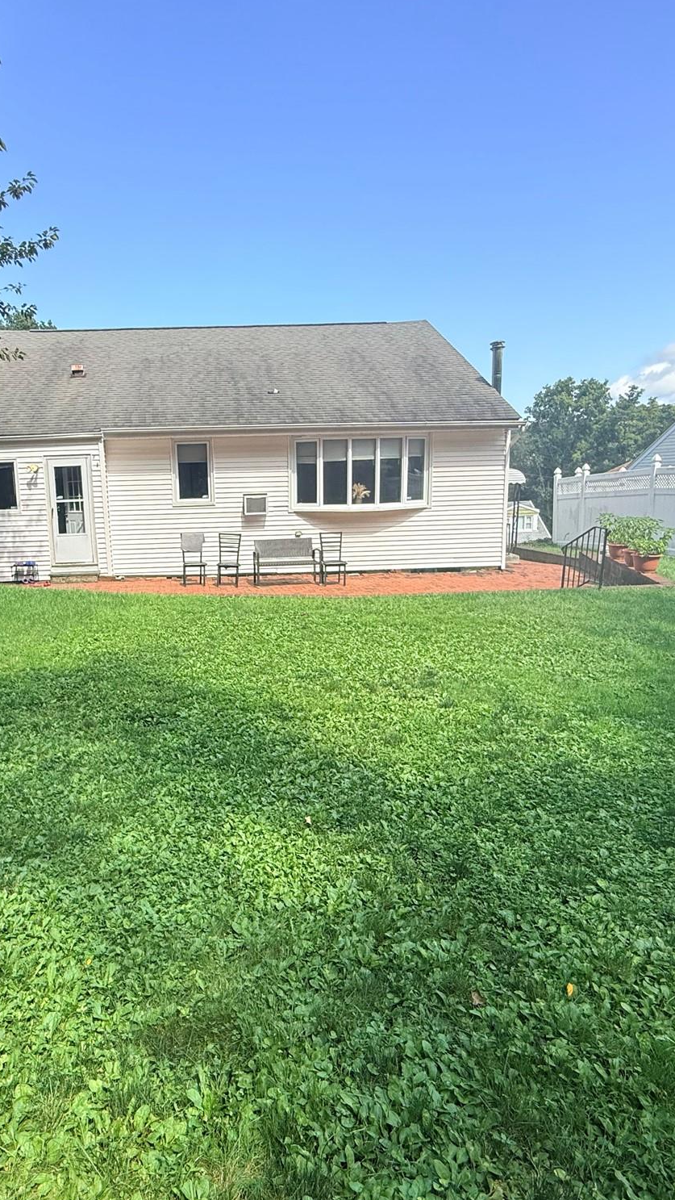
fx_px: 668
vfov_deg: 83.8
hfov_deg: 52.6
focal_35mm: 21
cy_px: 603
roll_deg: +1.4
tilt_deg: -8.8
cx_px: 224
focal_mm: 2.22
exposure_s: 1/789
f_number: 2.2
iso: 50
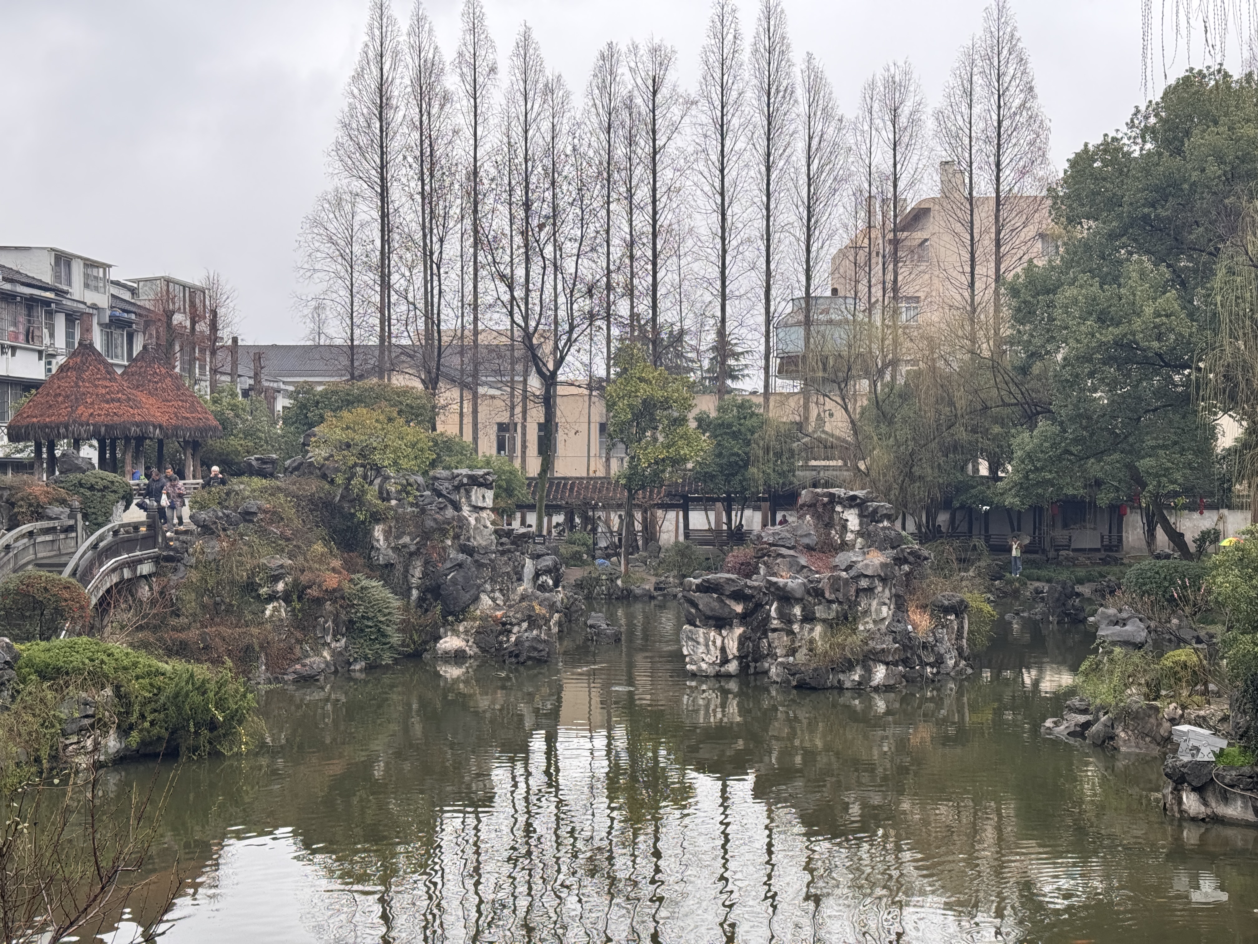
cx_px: 629
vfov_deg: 30.3
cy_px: 472
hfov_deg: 39.7
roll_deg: +0.0
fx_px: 1744
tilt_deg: -0.9
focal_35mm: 48
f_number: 1.78
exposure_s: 1/172
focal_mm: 6.76
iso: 64
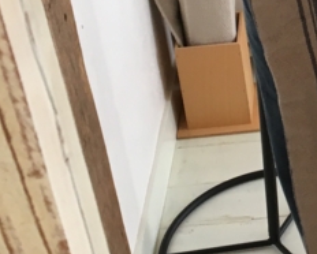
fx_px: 1174
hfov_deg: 14.5
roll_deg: +2.5
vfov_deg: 12.3
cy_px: 23
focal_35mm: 125
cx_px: 454
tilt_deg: -32.0
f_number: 2.2
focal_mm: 4.15
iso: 25
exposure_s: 1/40
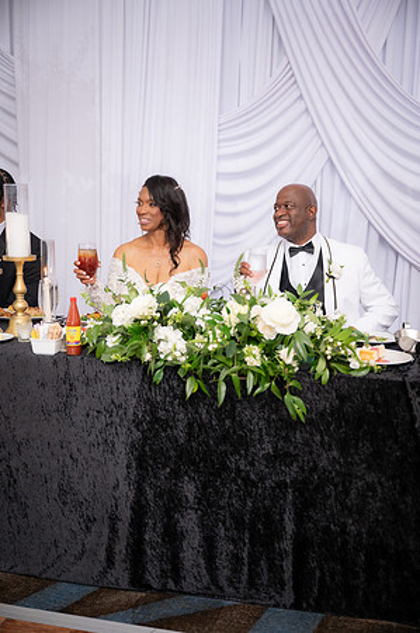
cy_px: 316
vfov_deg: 45.5
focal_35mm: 43
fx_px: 754
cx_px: 210
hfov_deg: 31.1
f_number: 2.8
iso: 2500
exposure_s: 1/250
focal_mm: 43
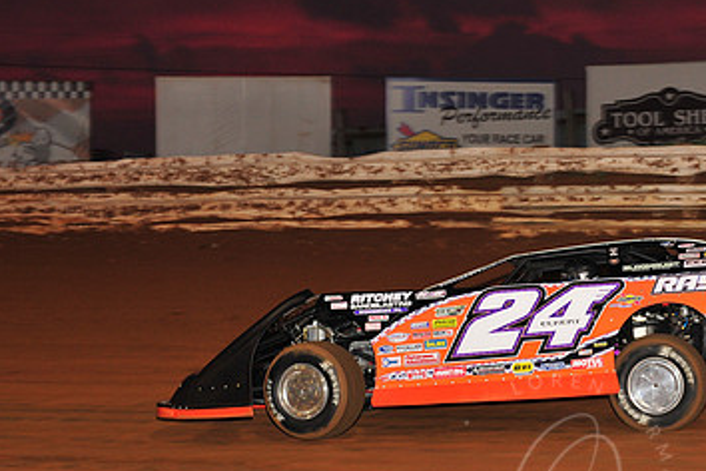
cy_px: 309
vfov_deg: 8.0
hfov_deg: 11.9
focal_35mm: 172
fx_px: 3373
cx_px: 556
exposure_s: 1/320
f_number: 6.3
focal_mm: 105
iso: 1000
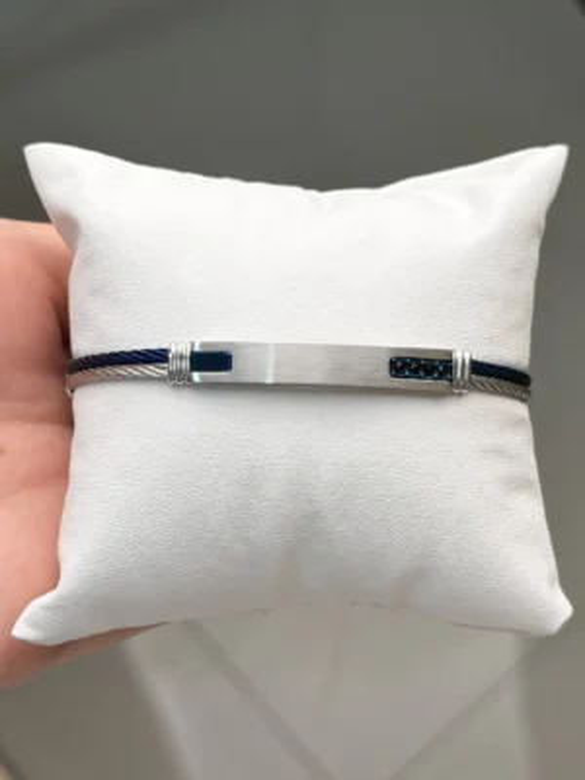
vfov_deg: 39.7
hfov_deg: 30.3
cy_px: 390
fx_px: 1082
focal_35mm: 48
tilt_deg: -75.6
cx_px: 292
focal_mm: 6.76
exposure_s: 1/786
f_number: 1.78
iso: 80
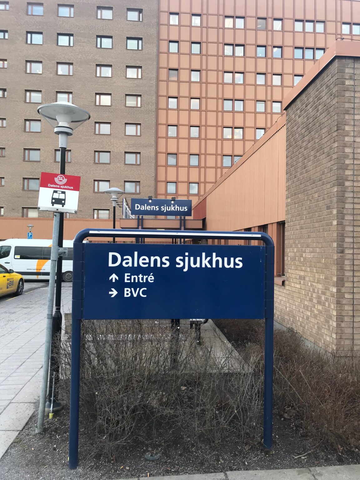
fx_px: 388
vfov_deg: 63.4
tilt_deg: +4.0
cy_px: 240
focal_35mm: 28
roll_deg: -0.1
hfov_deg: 49.7
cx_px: 180
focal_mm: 3.99
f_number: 1.8
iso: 20
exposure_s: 1/227
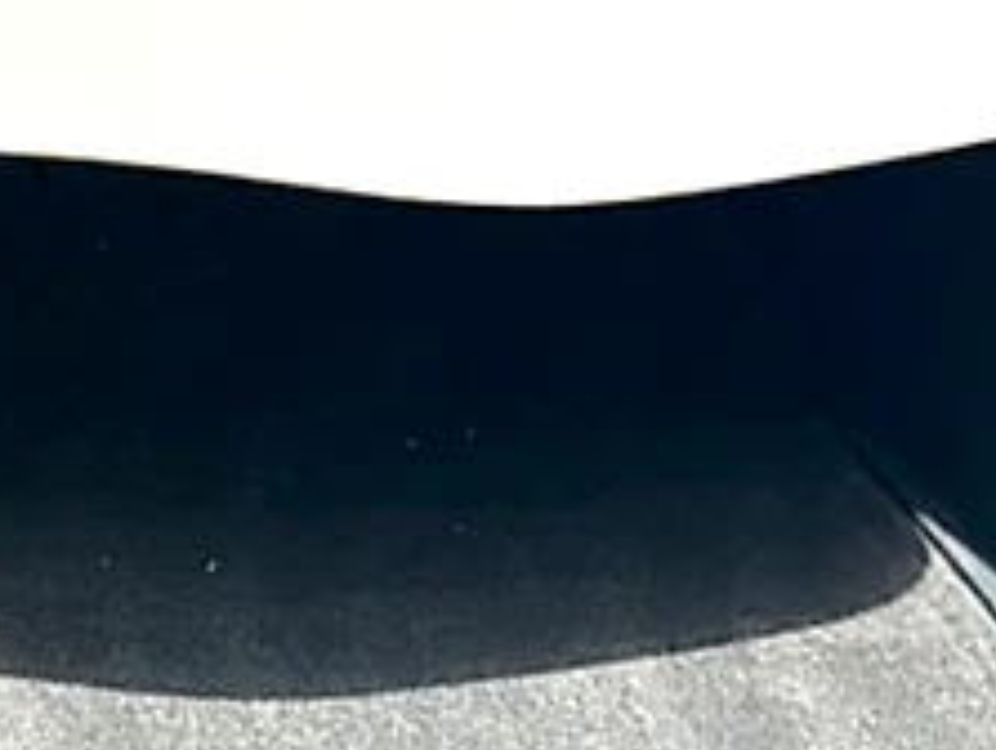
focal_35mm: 94
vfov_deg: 15.6
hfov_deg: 19.6
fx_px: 2709
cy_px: 65
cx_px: -210
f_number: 1.78
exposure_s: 1/601
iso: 125
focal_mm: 6.86
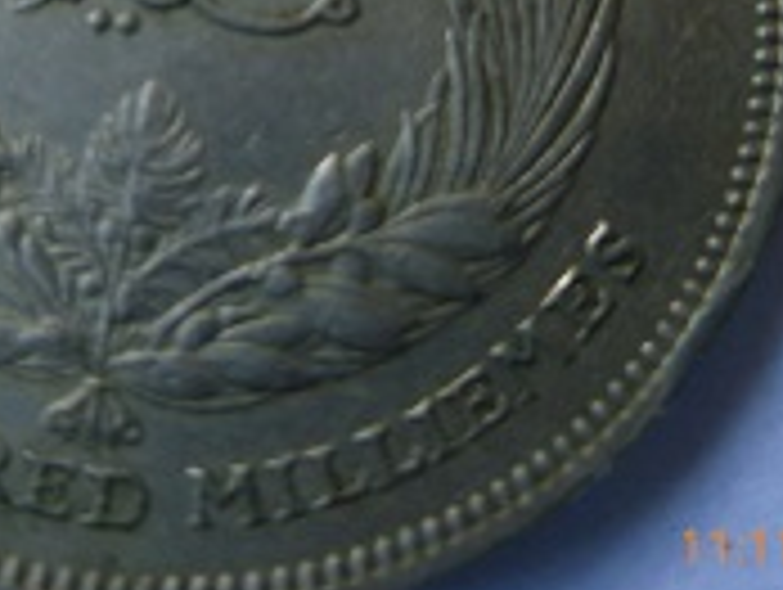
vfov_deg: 19.1
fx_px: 1676
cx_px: 191
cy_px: -77
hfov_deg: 26.0
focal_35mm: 74
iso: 100
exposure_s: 1/100
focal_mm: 5
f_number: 3.3
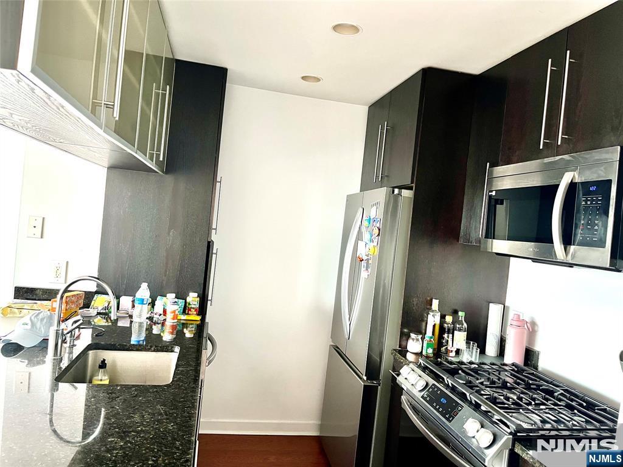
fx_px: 468
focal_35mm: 26
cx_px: 312
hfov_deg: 67.3
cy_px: 234
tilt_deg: -0.9
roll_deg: -5.7
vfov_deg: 53.1
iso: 200
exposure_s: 1/60
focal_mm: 5.1
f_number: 1.6
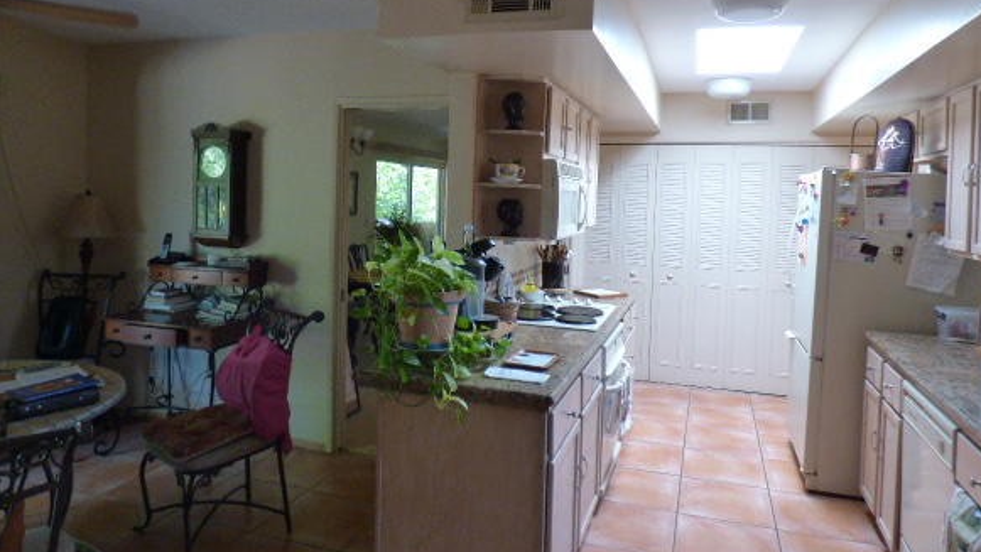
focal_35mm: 24
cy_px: 218
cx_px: 485
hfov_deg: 76.3
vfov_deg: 47.4
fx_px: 624
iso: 400
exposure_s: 1/50
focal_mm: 3.58
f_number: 2.8
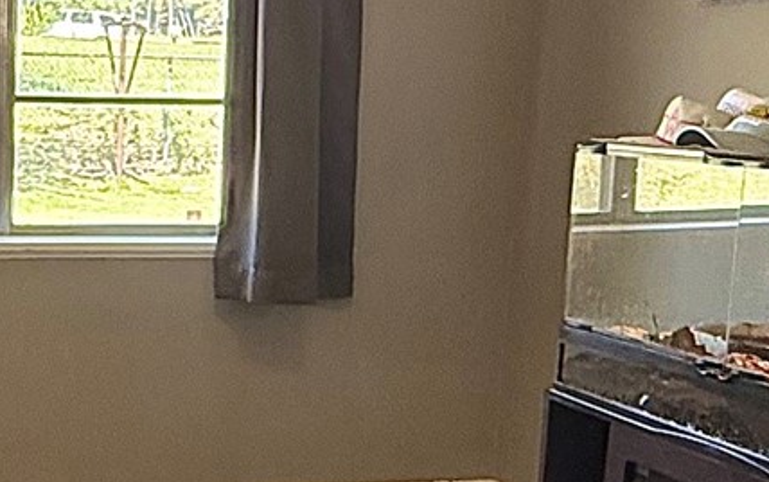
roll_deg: -0.6
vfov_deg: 18.2
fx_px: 1489
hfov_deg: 27.2
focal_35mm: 71
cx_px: -18
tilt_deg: -11.0
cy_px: 372
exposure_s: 1/99
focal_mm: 2.22
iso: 250
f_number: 2.2
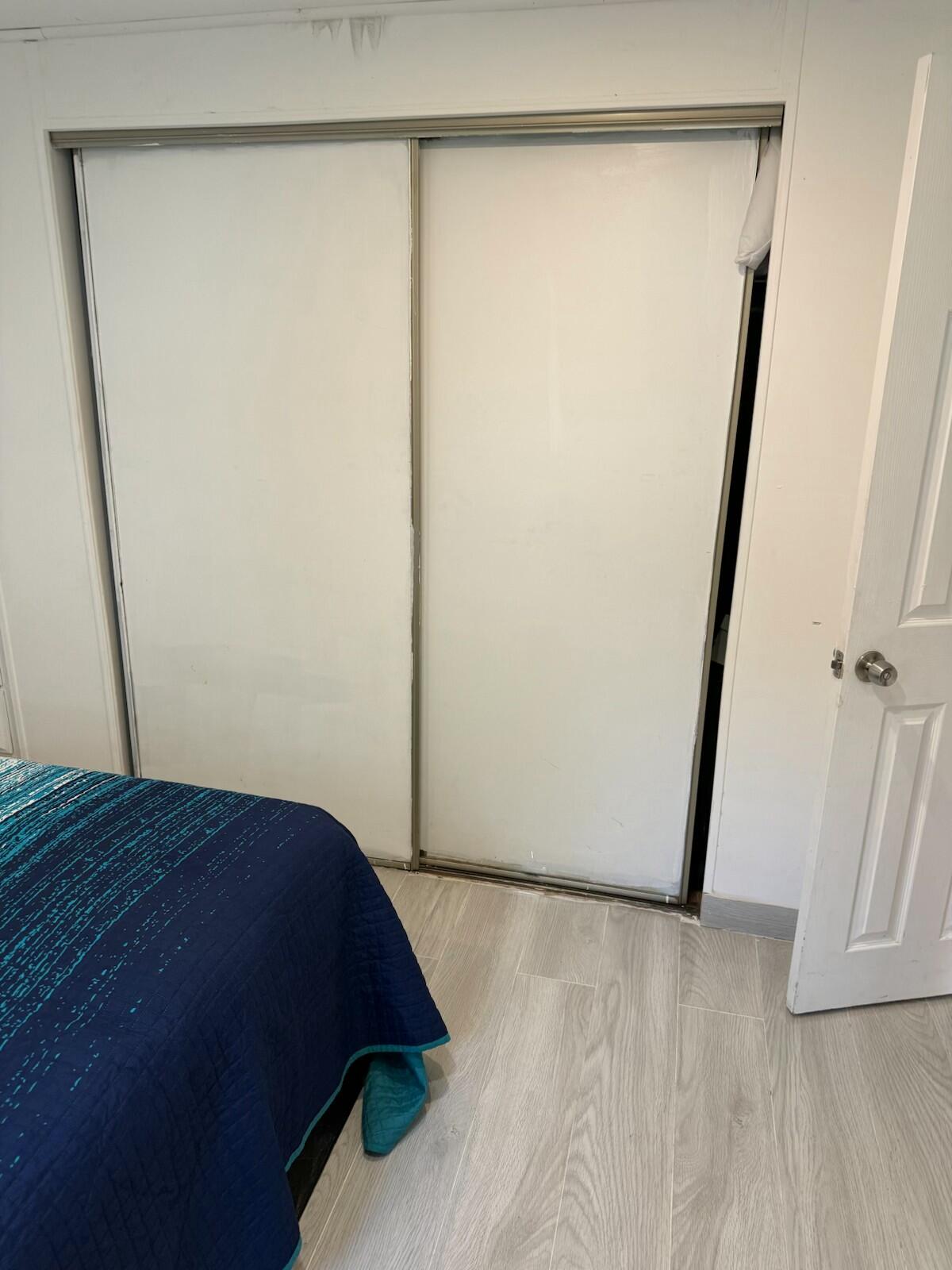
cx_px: 476
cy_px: 635
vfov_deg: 71.6
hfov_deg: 56.8
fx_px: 880
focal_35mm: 24
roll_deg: +0.3
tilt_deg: -18.7
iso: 160
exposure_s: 1/60
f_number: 1.78
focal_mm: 6.76
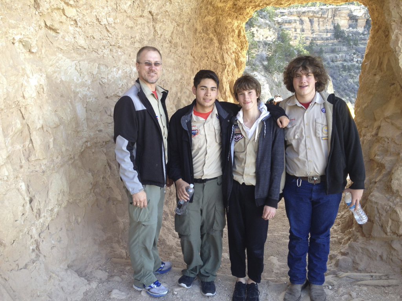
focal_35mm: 35
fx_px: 406
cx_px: 201
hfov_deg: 52.6
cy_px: 150
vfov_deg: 40.7
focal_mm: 4.28
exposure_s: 1/120
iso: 64
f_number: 2.4
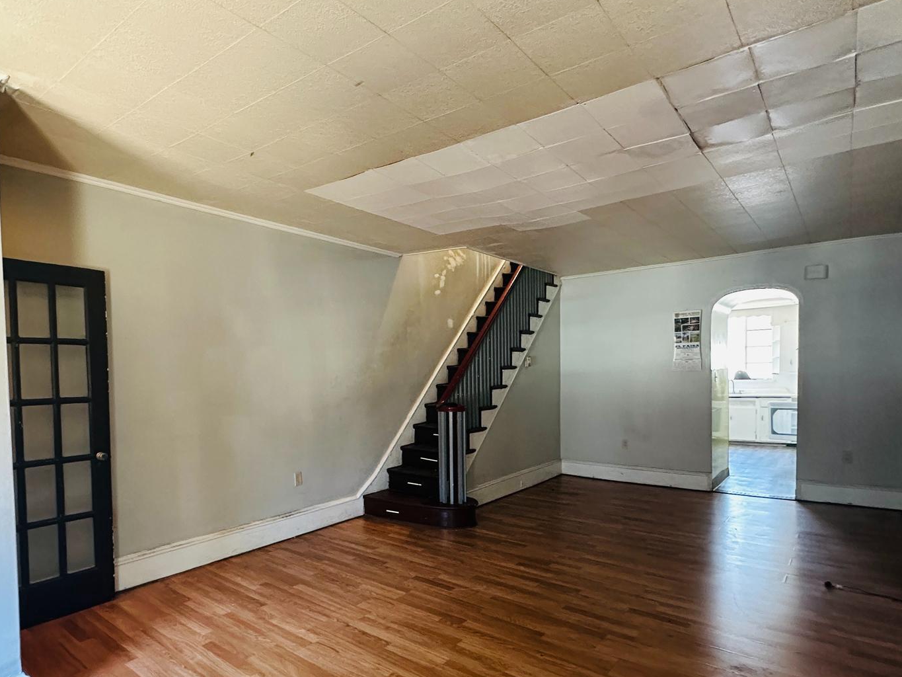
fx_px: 547
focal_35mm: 21
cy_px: 393
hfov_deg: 78.7
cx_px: 398
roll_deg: +1.2
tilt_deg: -2.3
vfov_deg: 63.1
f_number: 2.2
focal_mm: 2.22
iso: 800
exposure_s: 1/60
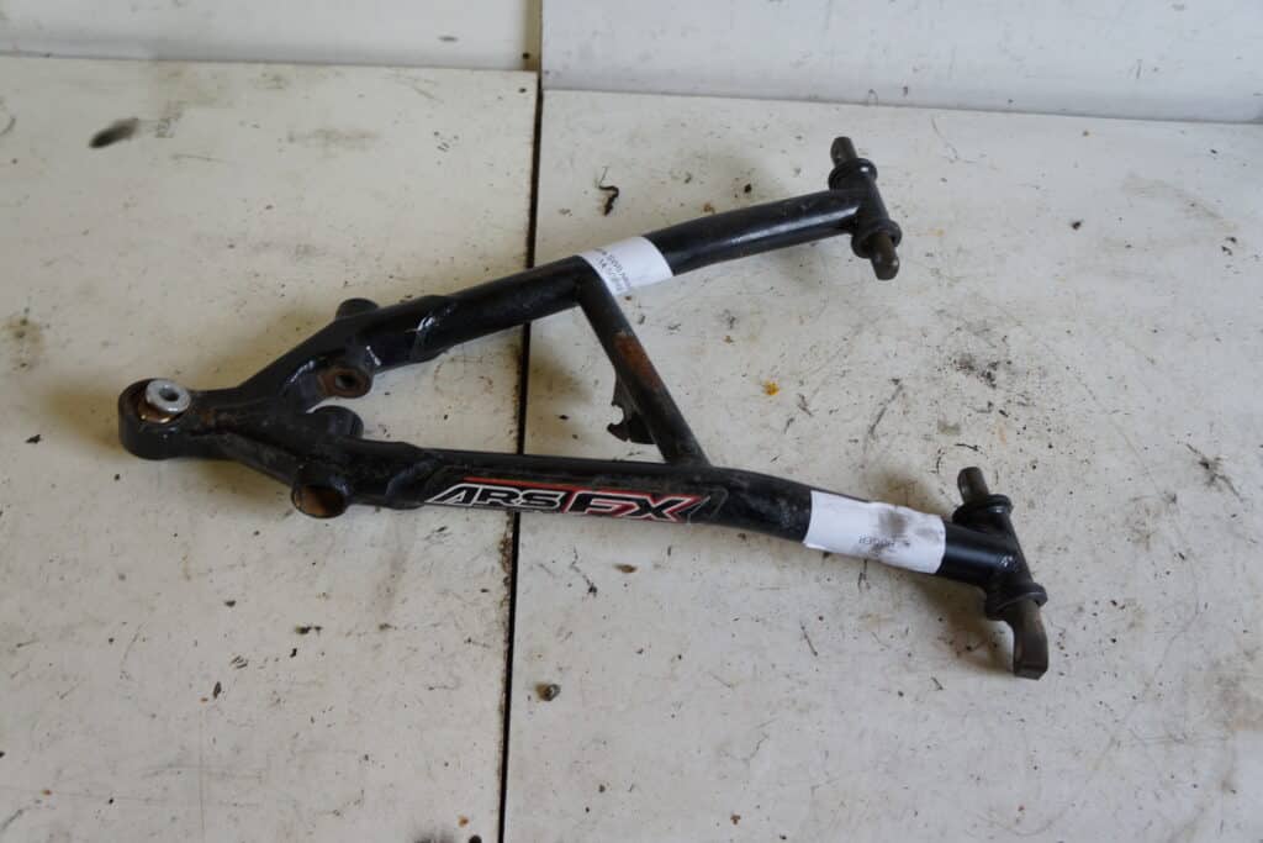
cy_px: 422
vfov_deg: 43.6
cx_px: 632
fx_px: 1053
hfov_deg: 61.9
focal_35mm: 30
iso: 320
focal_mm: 20
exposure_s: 1/60
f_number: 4
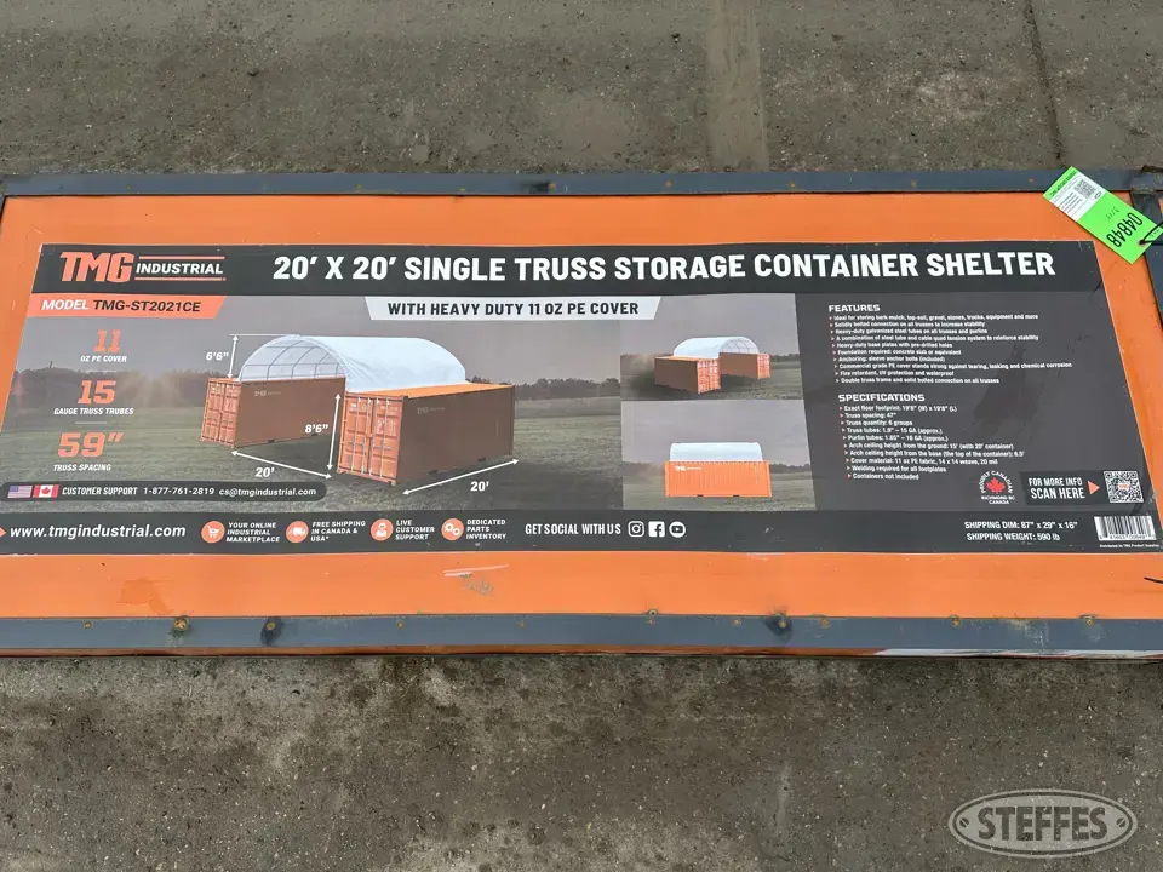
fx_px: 806
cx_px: 582
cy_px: 436
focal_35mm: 24
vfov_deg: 56.8
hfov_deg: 71.6
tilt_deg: -70.9
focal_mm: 6.86
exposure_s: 1/2110
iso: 80
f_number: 1.78
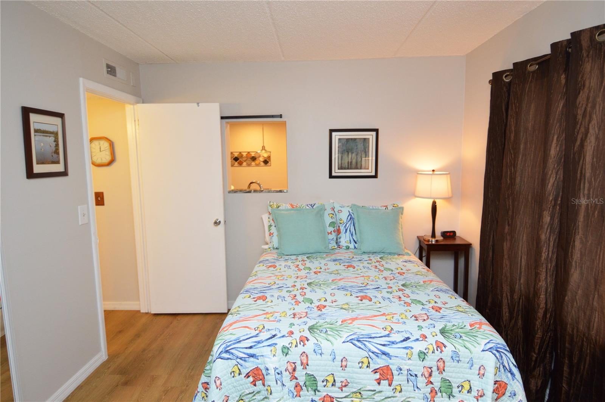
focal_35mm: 18
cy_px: 201
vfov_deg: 67.3
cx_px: 302
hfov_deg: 90.1
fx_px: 302
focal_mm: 12
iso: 900
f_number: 4
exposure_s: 1/60
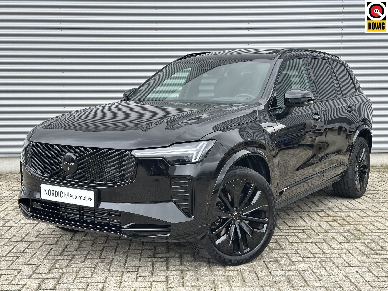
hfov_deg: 39.7
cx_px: 194
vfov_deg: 30.3
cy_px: 146
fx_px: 538
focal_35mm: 48
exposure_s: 1/604
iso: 64
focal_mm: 6.86
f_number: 1.78
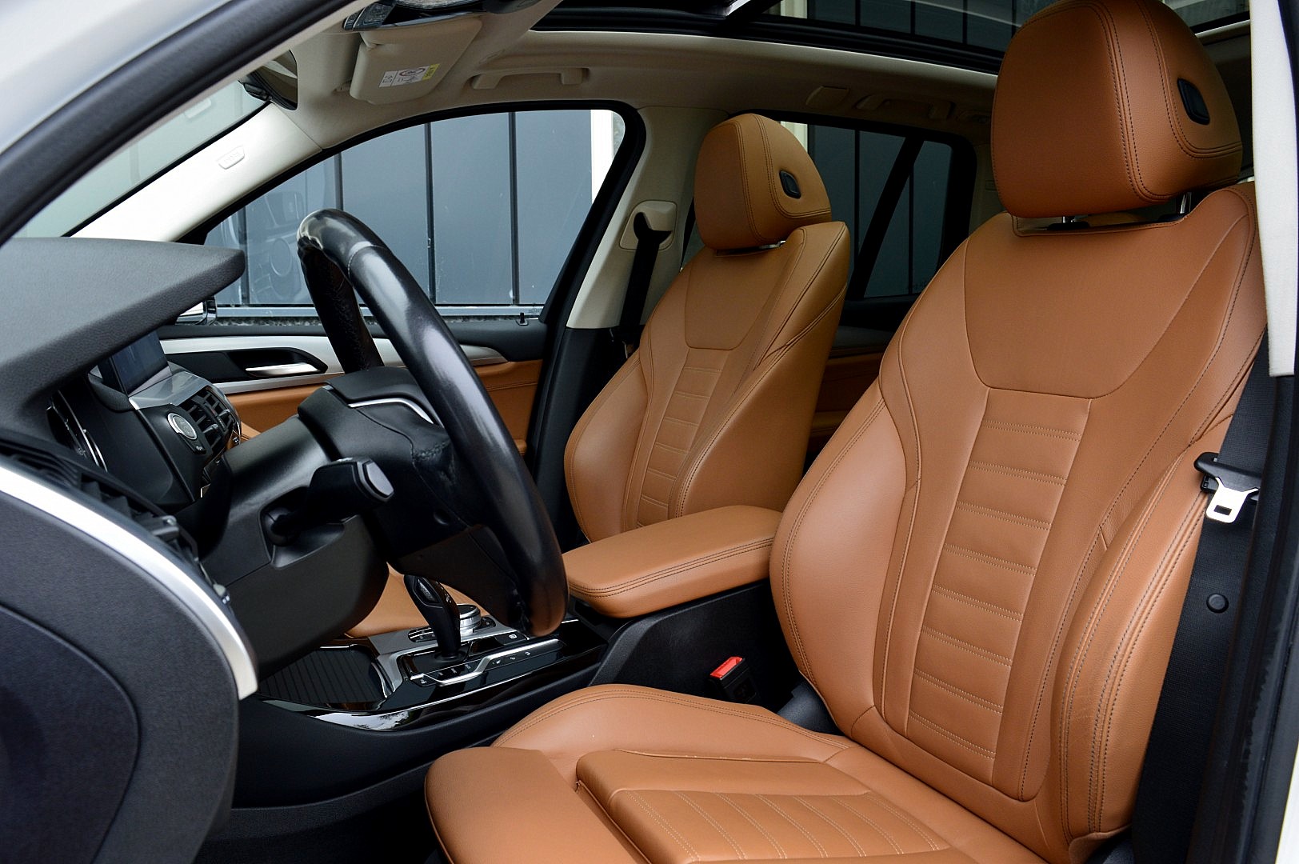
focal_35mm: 27
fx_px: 973
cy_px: 432
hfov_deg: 67.4
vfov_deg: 47.9
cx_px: 650
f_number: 8
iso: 400
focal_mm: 18
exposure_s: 1/80
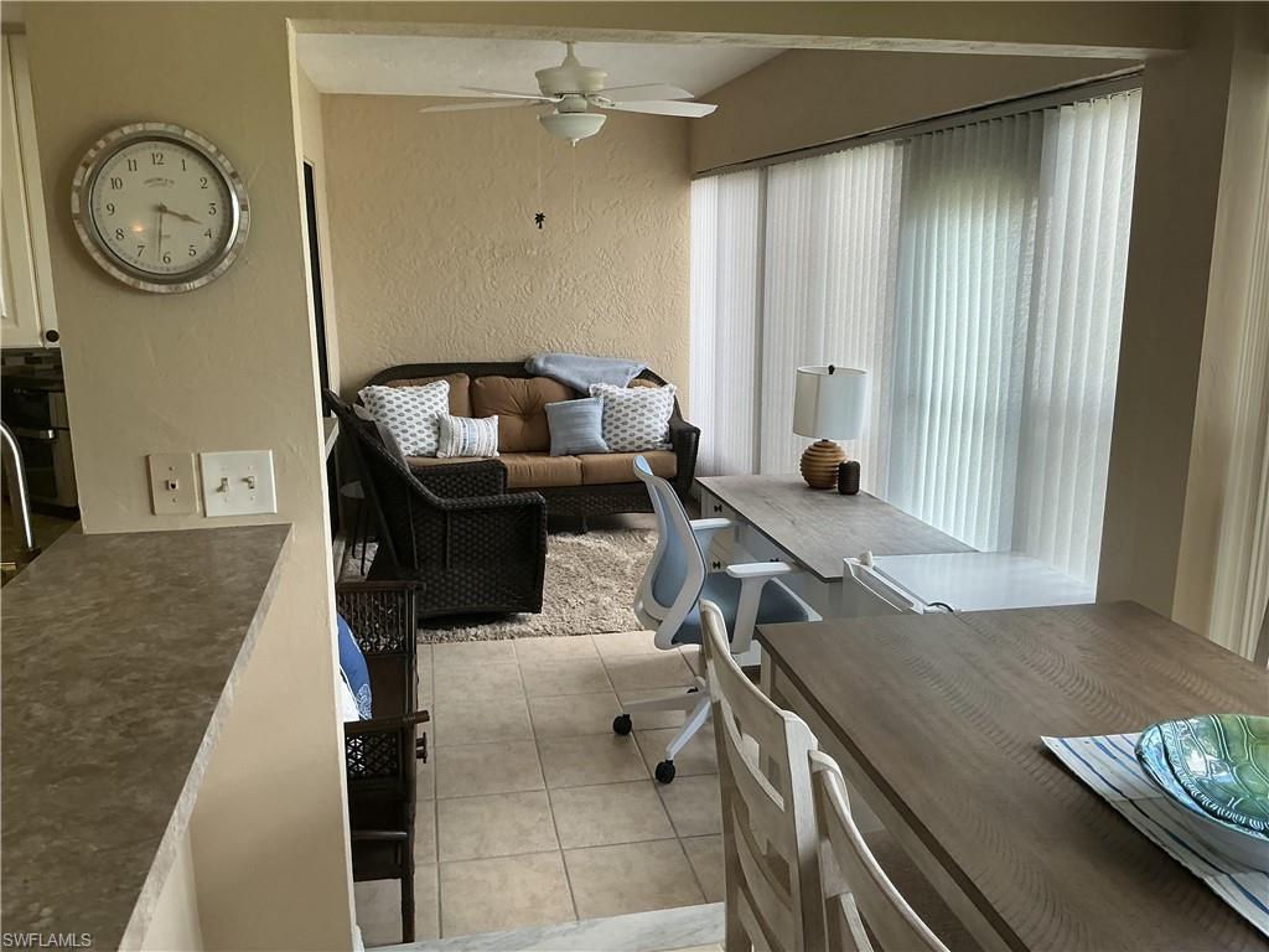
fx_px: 1063
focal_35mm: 29
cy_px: 476
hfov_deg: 61.7
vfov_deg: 48.2
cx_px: 634
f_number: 1.8
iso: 50
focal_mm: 3
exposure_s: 1/120
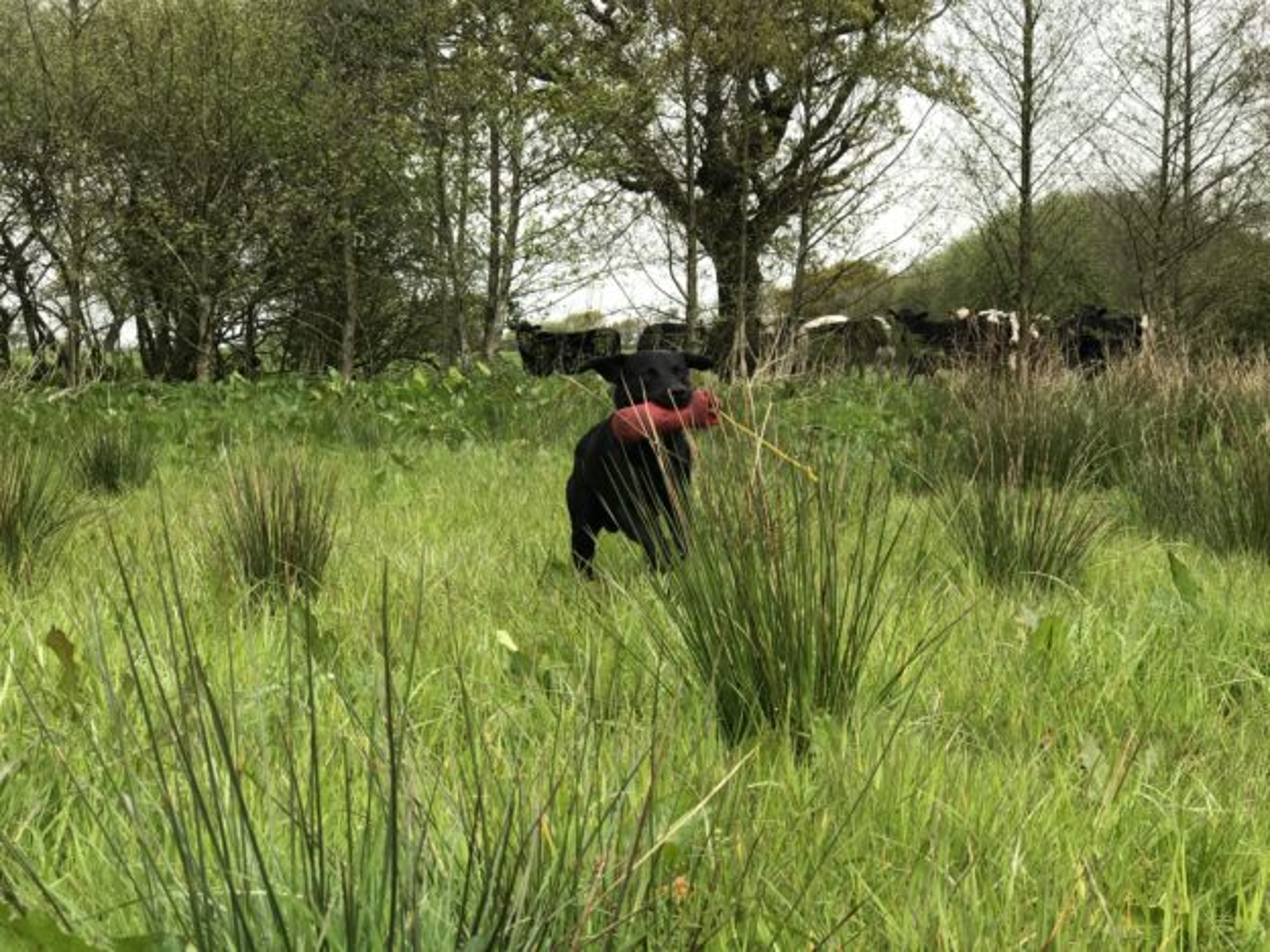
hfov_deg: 33.8
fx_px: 2091
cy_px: 476
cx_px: 635
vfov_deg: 25.7
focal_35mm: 57
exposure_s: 1/471
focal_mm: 6.6
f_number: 2.8
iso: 20
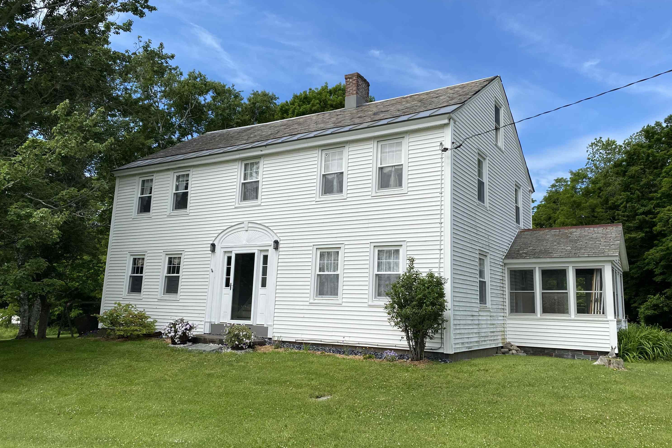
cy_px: 227
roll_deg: -1.8
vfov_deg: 46.4
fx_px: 523
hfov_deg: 65.5
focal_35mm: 28
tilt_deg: +9.9
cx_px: 337
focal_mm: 4.25
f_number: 1.8
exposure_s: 1/2890
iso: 32
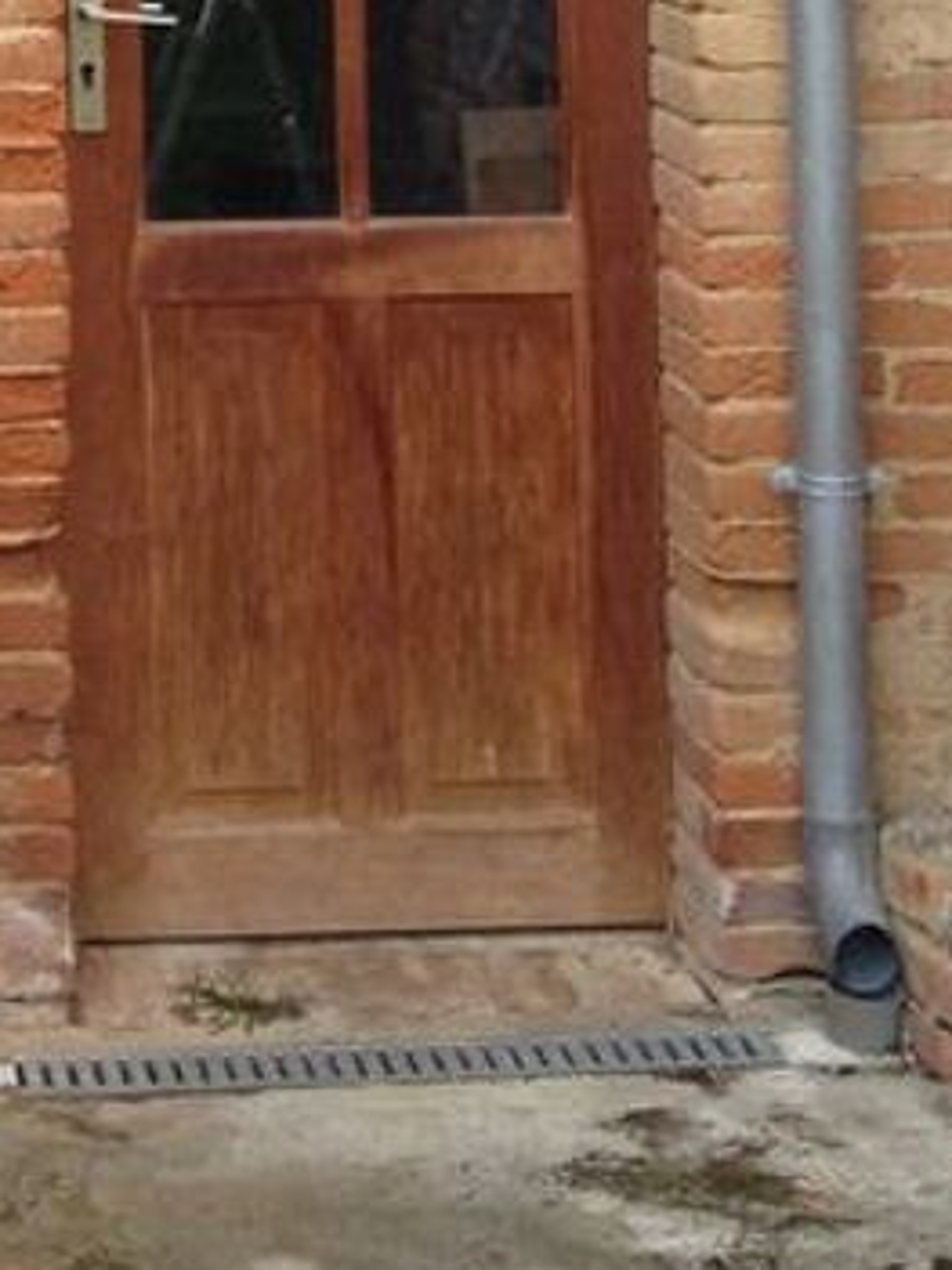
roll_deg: +1.5
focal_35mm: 133
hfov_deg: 11.0
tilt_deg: +6.2
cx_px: -167
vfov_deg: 13.5
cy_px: -903
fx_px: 4880
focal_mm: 4.28
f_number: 2.4
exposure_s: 1/418
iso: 50
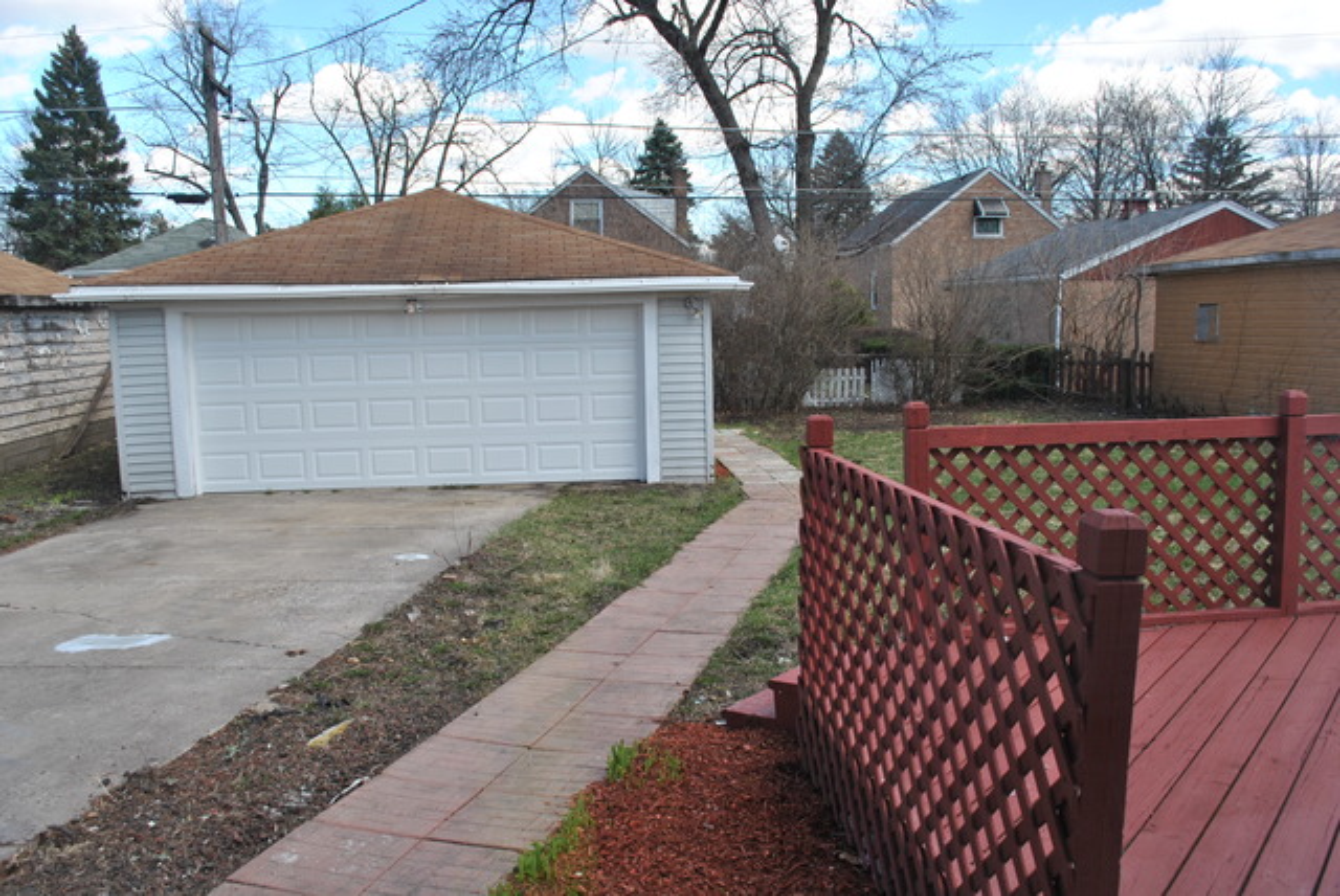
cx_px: 670
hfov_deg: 61.9
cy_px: 448
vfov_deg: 43.7
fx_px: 1118
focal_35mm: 30
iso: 100
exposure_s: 1/160
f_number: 6.3
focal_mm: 20
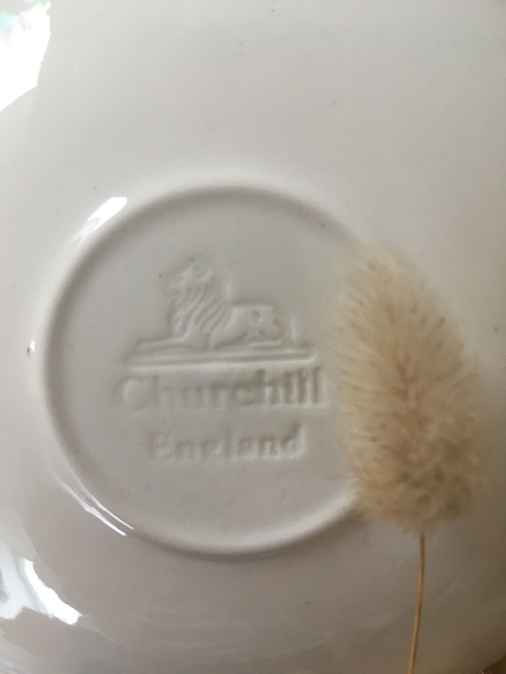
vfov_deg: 61.7
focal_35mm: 29
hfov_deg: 48.2
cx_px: 253
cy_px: 337
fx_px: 565
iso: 80
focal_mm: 4.15
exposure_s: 1/33
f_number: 2.2
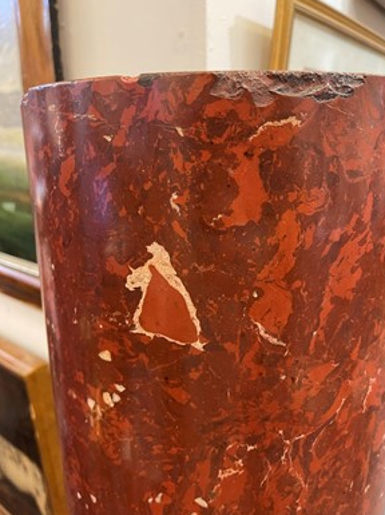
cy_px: 262
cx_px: 199
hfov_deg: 53.0
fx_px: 386
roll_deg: +1.4
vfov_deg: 67.3
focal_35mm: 26
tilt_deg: -17.2
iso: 500
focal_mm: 5.1
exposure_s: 1/33
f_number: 1.6
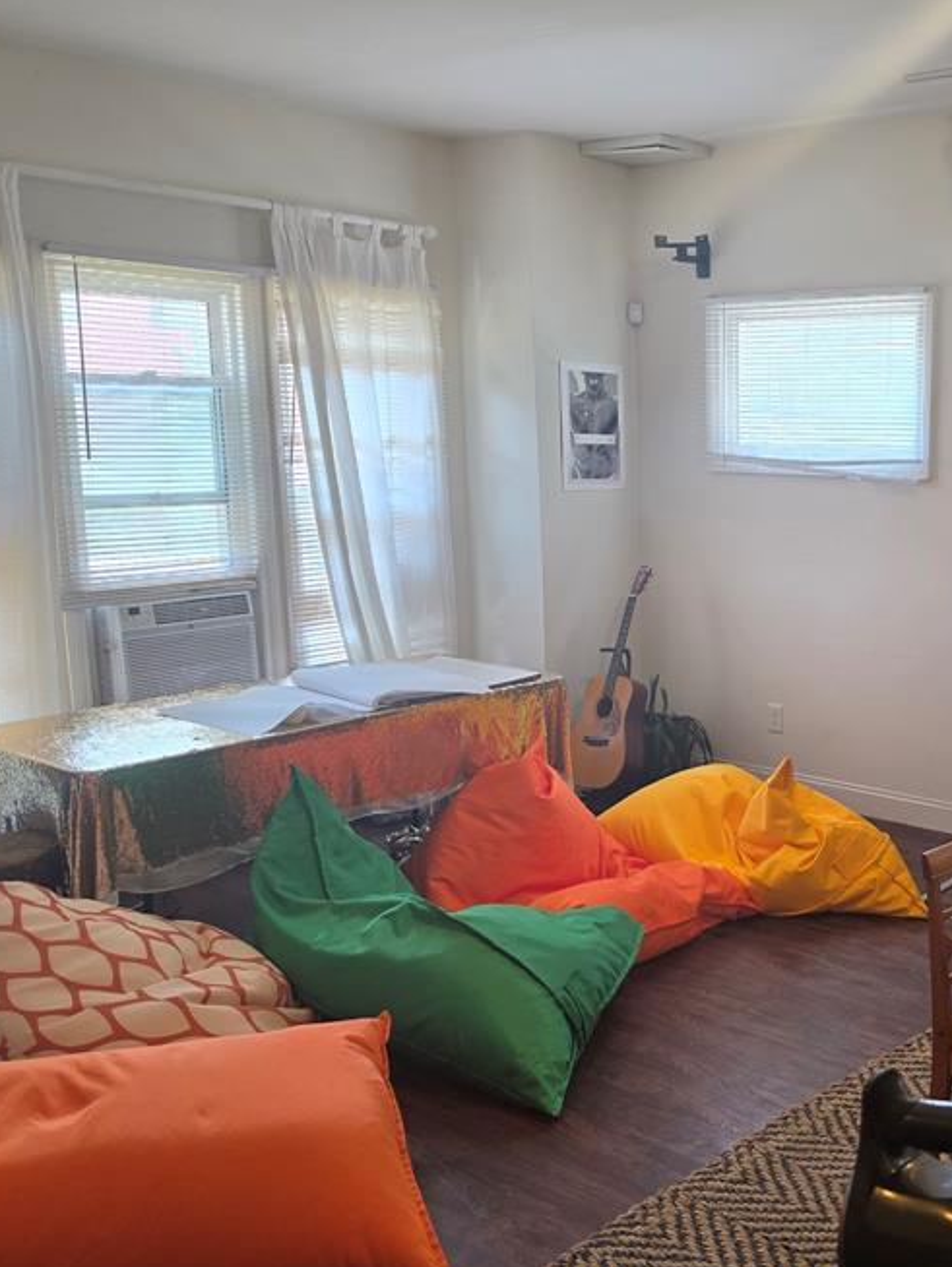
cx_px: 783
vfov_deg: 51.3
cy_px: 674
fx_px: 1319
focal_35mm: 36
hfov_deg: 38.0
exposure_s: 1/180
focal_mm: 6.5
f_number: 1.4
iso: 100
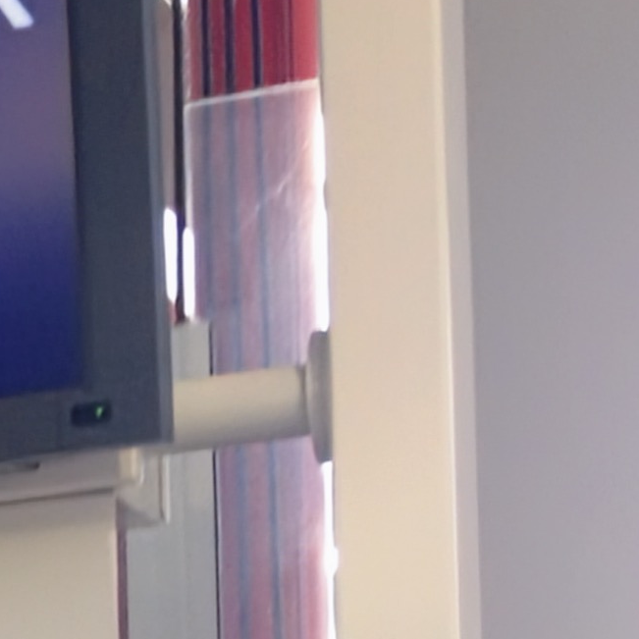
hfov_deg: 10.1
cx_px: -788
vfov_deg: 10.6
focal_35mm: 155
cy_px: 1125
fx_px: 3237
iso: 50
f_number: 2.4
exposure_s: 1/20
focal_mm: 4.28
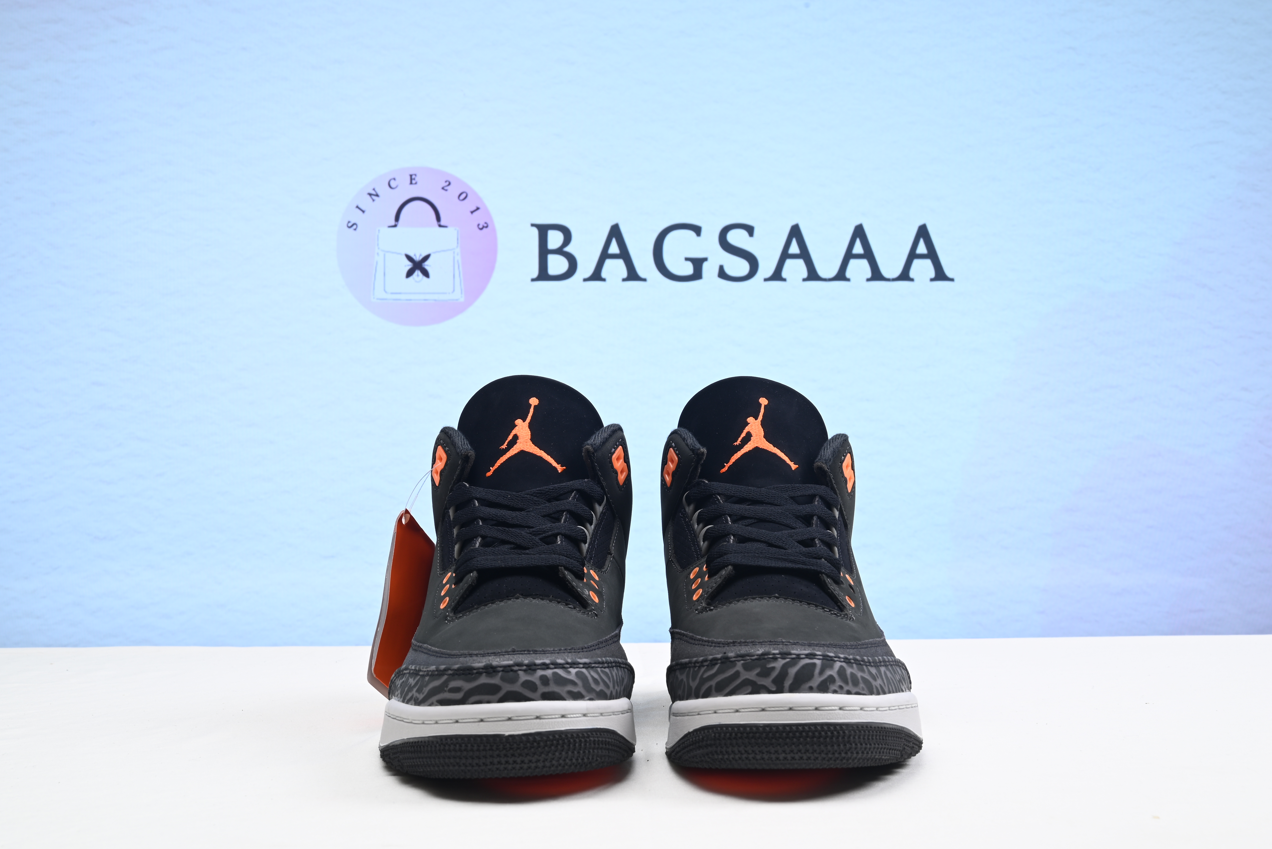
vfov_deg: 32.7
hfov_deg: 47.4
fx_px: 1449
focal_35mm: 41
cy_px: 424
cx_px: 636
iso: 100
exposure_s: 1/2
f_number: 16
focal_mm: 41
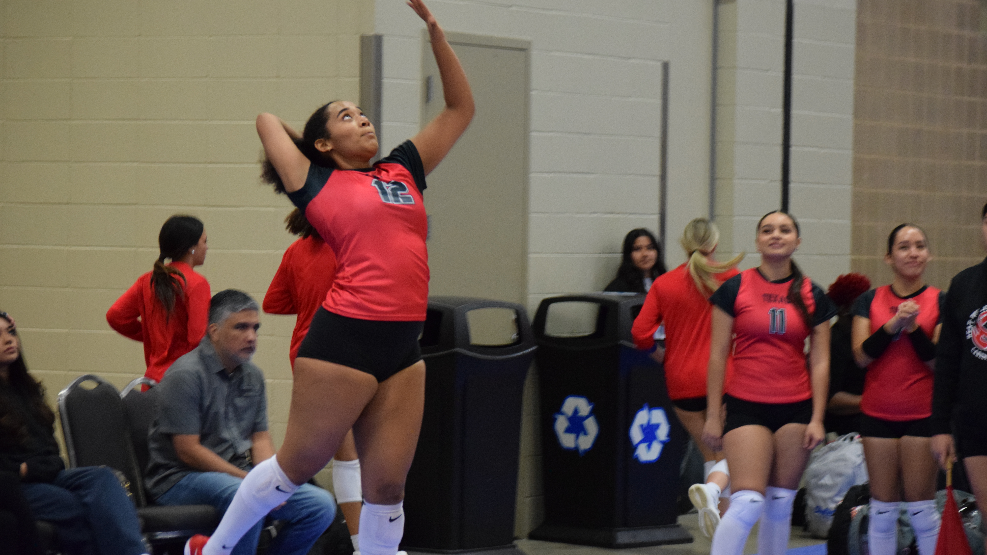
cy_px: 264
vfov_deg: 9.0
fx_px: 3521
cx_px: 491
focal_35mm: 135
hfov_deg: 16.0
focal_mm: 85
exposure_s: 1/125
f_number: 4.2
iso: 3200
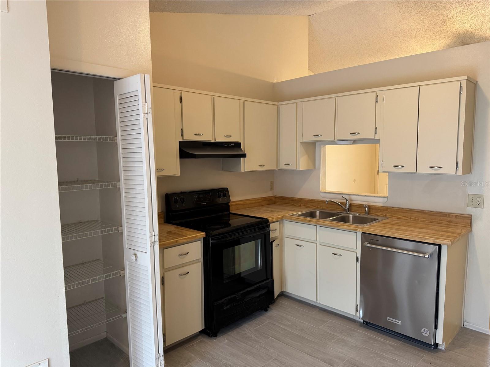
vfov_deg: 56.8
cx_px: 245
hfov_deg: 71.6
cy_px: 184
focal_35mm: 24
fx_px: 340
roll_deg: -0.6
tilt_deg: -7.1
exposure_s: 1/60
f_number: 1.78
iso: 320
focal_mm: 6.76
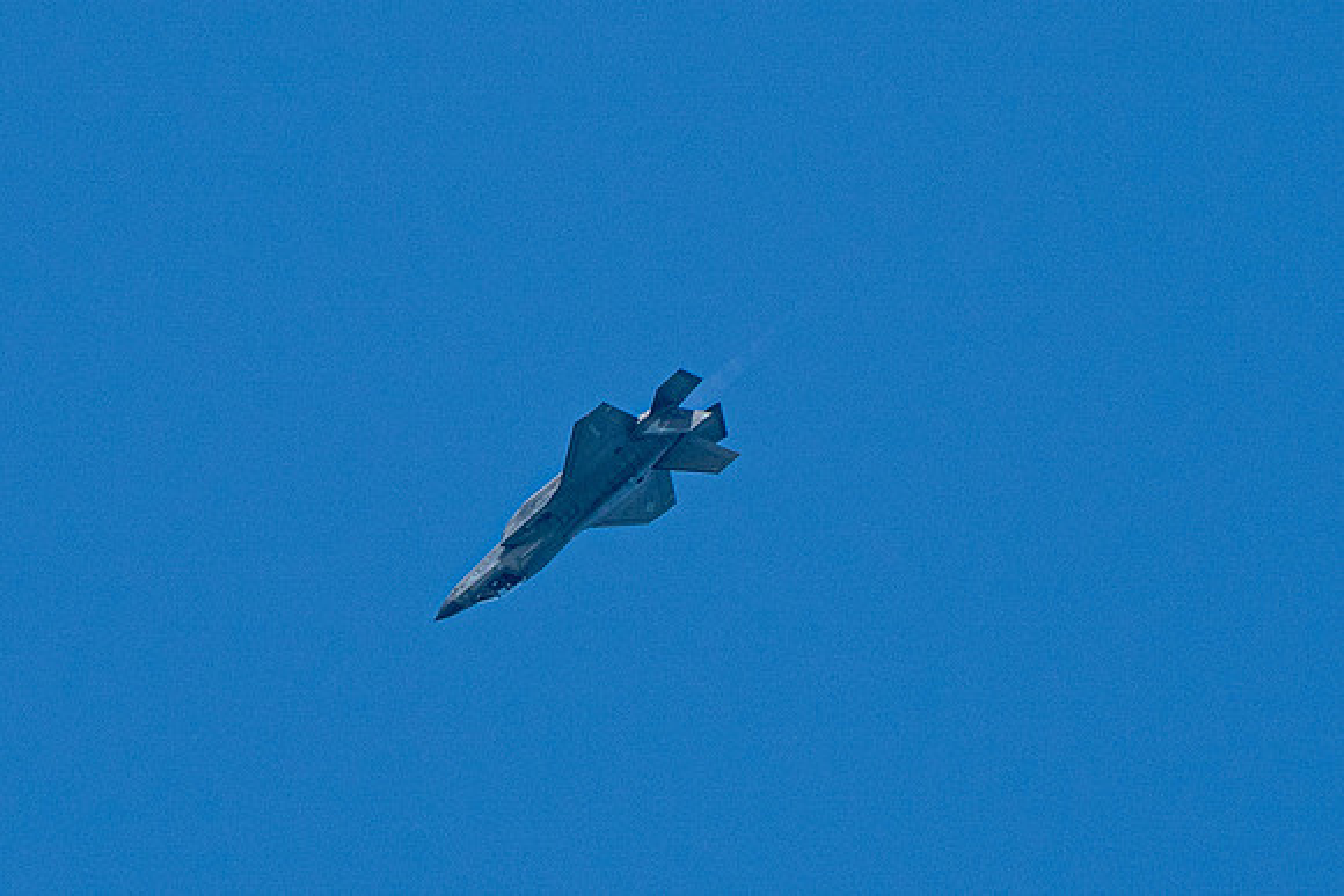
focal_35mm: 1130
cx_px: 421
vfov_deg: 1.2
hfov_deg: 1.8
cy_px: 506
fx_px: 42189
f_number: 10
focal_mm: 400
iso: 640
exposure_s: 1/1250
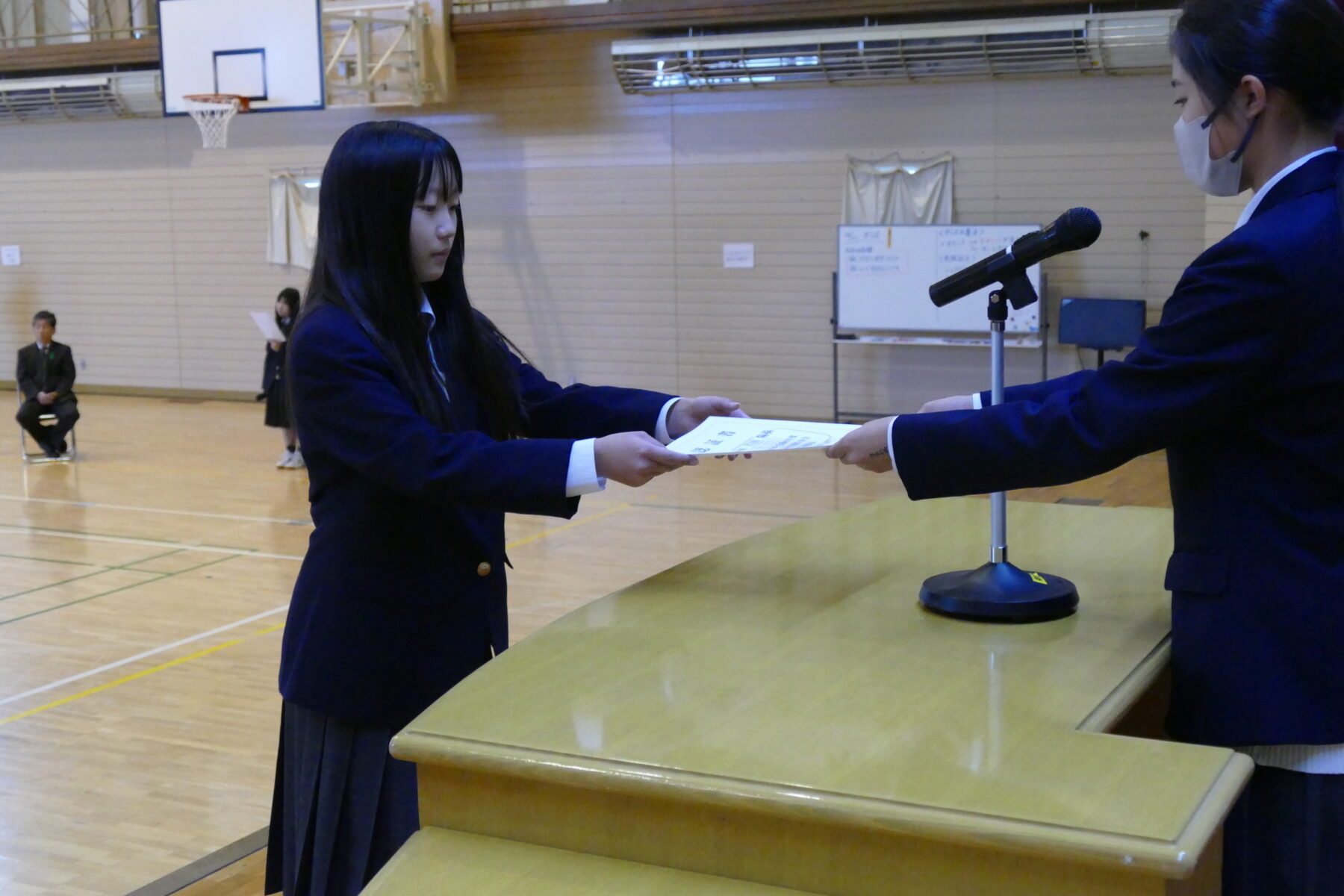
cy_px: 448
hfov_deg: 40.3
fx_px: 1829
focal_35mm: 49
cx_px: 672
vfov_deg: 27.5
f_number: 3.3
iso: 3200
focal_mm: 17.83
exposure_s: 1/160
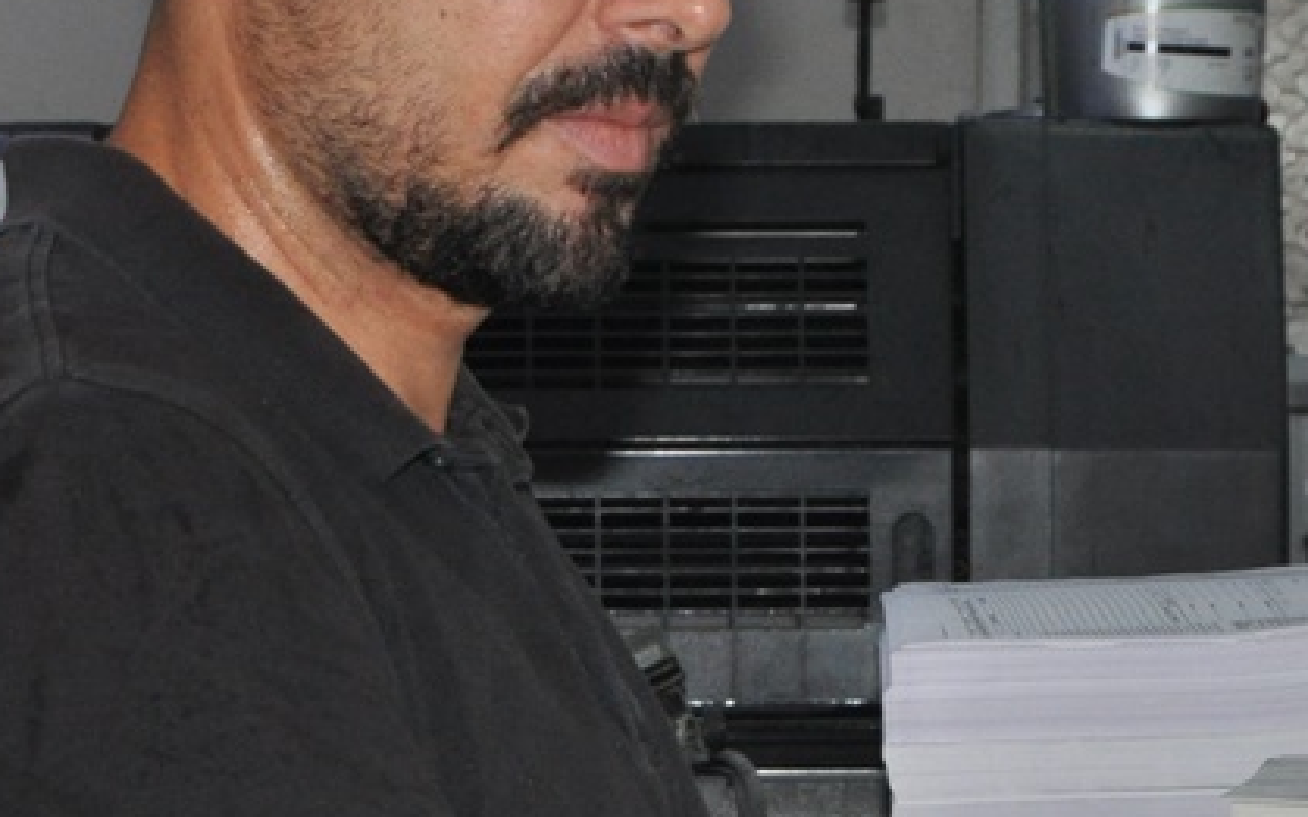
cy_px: 426
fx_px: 7128
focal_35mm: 200
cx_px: 745
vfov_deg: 6.6
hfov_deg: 10.5
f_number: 5
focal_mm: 40
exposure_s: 1/60
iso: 800
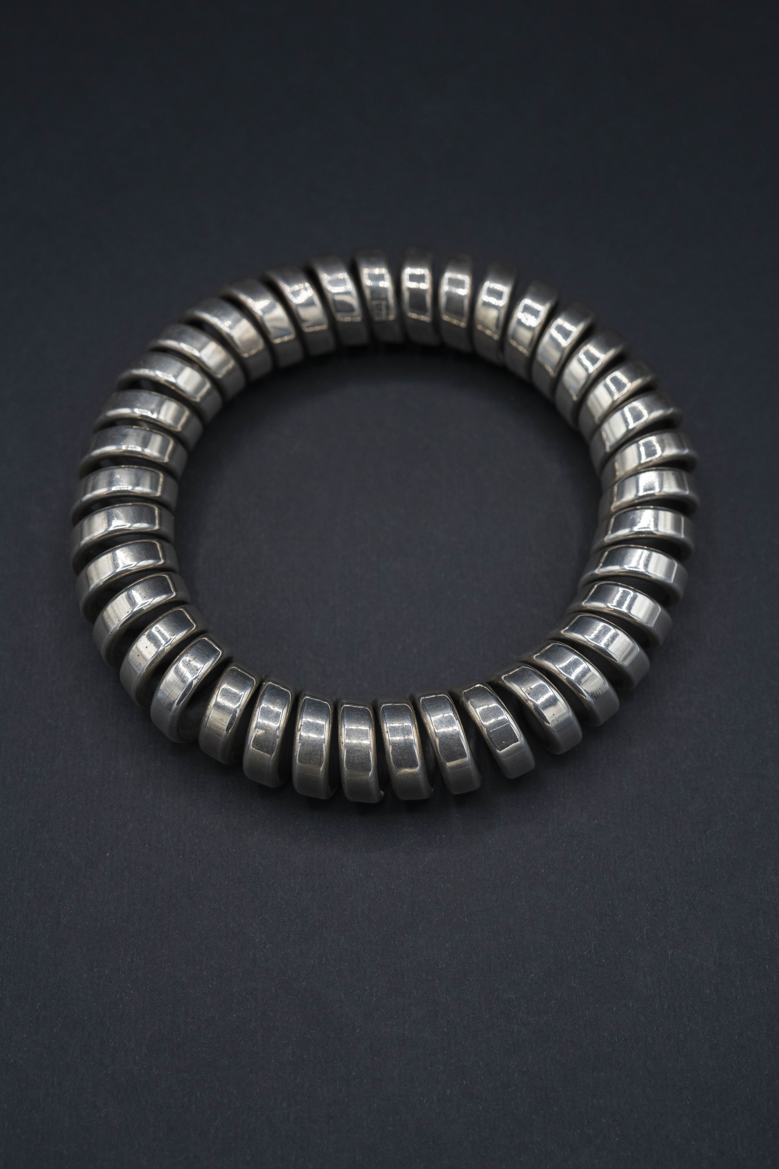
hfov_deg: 27.0
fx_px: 1623
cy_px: 584
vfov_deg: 39.6
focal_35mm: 50
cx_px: 390
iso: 640
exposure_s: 1/250
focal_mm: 50
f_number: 7.1
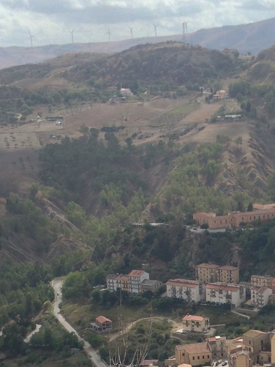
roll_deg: +1.4
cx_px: 259
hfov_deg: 15.8
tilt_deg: -23.6
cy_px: 475
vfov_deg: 19.6
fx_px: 975
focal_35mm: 92
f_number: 2.4
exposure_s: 1/1290
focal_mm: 4.12
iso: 50
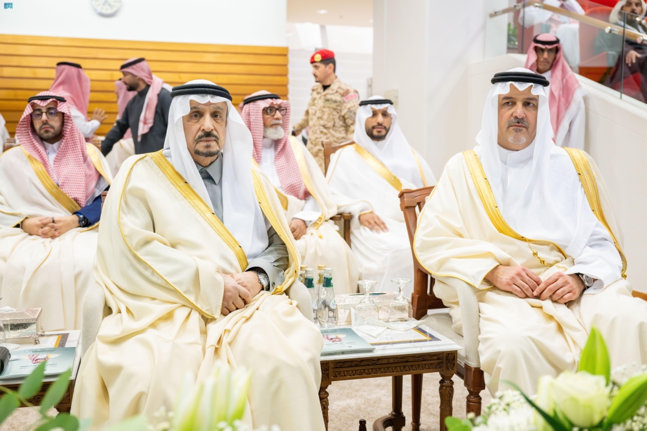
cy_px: 216
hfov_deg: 49.6
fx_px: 701
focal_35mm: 39
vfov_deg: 34.2
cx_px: 324
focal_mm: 39
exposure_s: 1/200
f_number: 3.5
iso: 5000
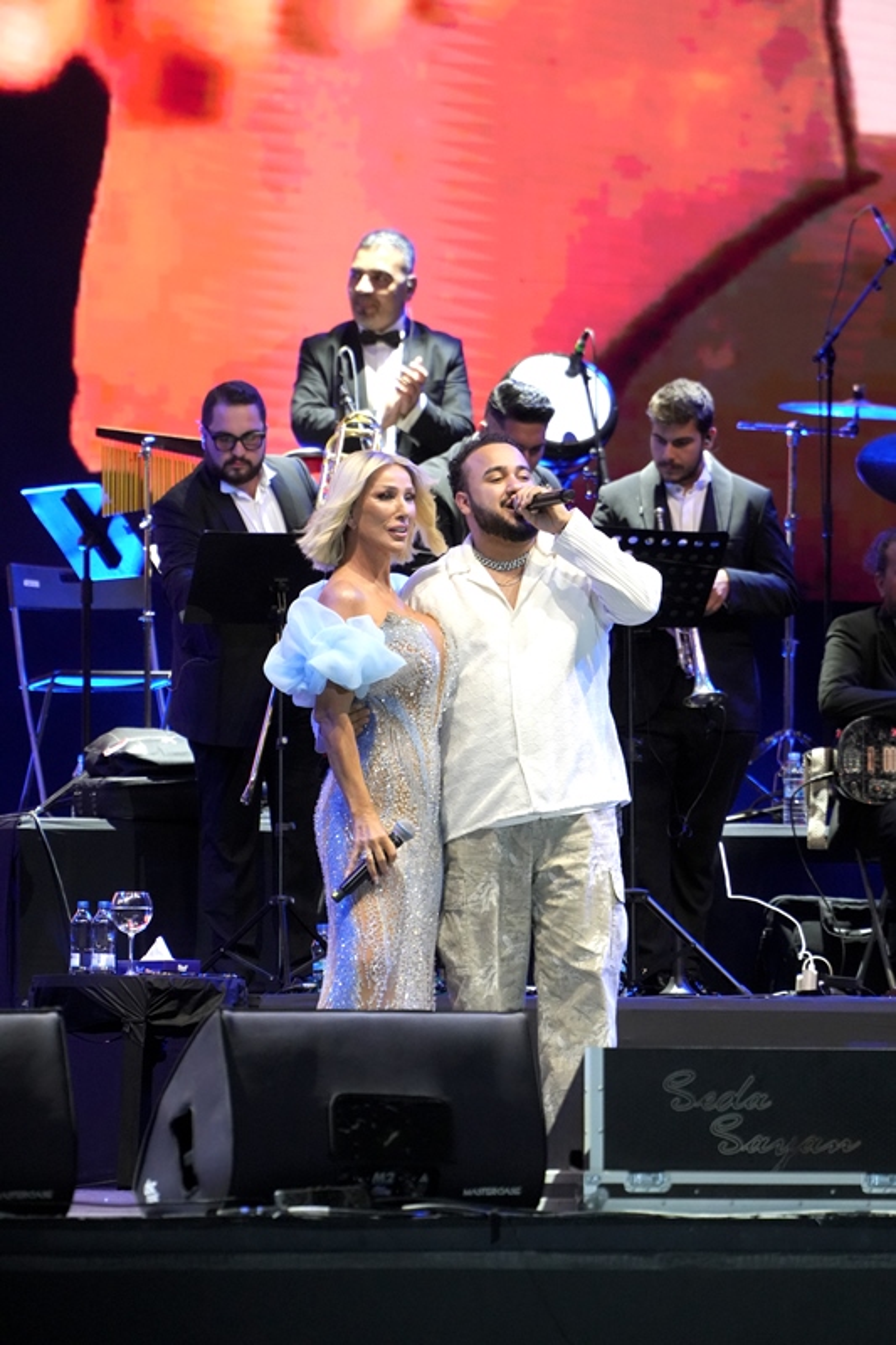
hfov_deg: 4.3
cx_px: 448
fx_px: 11951
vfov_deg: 6.4
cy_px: 672
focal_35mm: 320
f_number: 6.3
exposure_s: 1/200
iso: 5000
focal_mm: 320
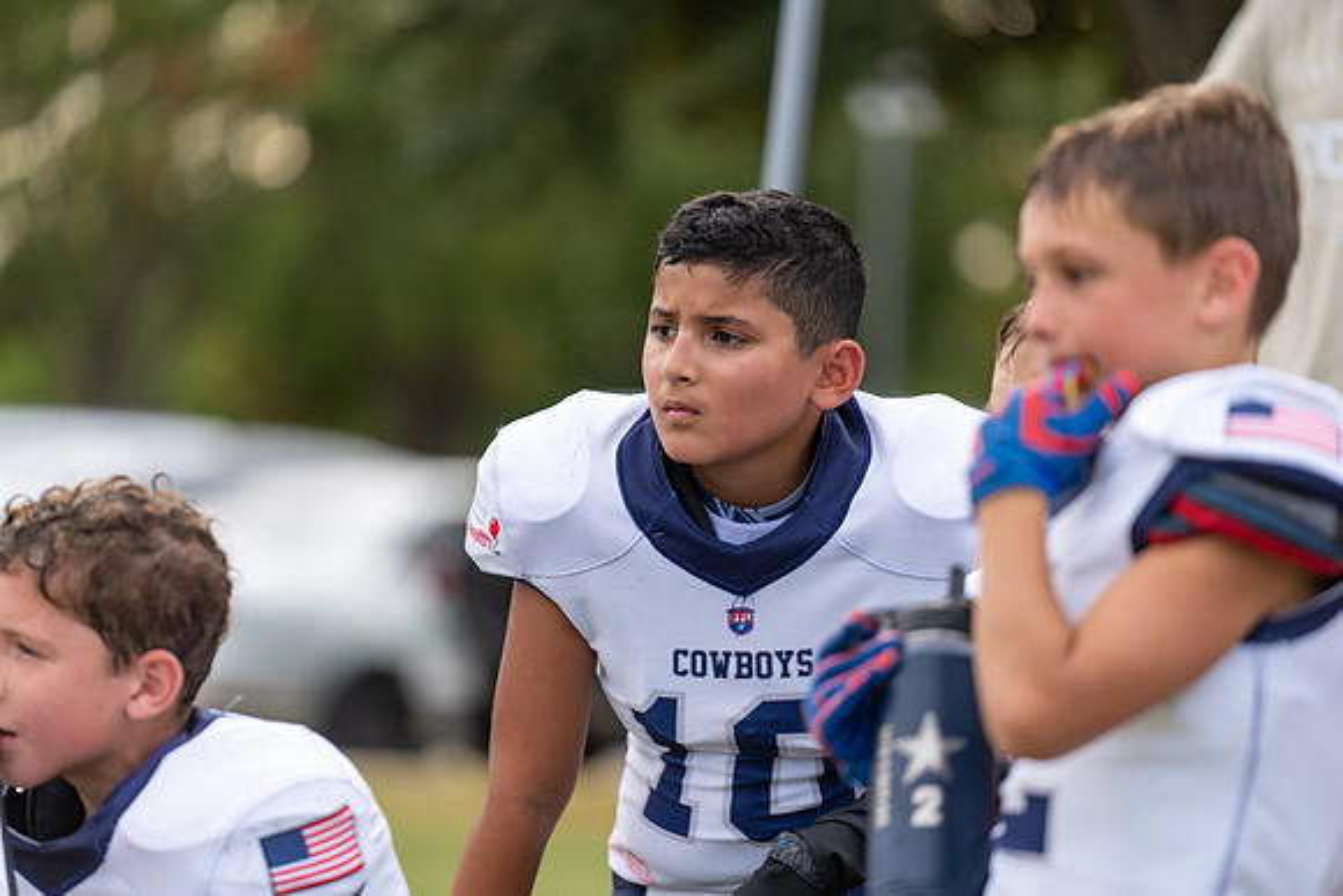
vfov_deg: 6.9
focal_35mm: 200
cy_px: 448
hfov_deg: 10.3
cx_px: 672
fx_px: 7463
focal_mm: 200
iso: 100
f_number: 2.8
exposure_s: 1/500
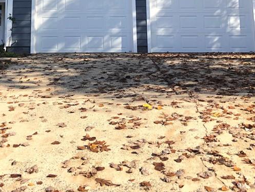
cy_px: -4
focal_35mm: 58
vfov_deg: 24.0
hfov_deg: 32.8
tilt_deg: +10.3
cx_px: 73
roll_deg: +0.4
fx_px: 427
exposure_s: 1/571
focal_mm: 3.99
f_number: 1.8
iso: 20
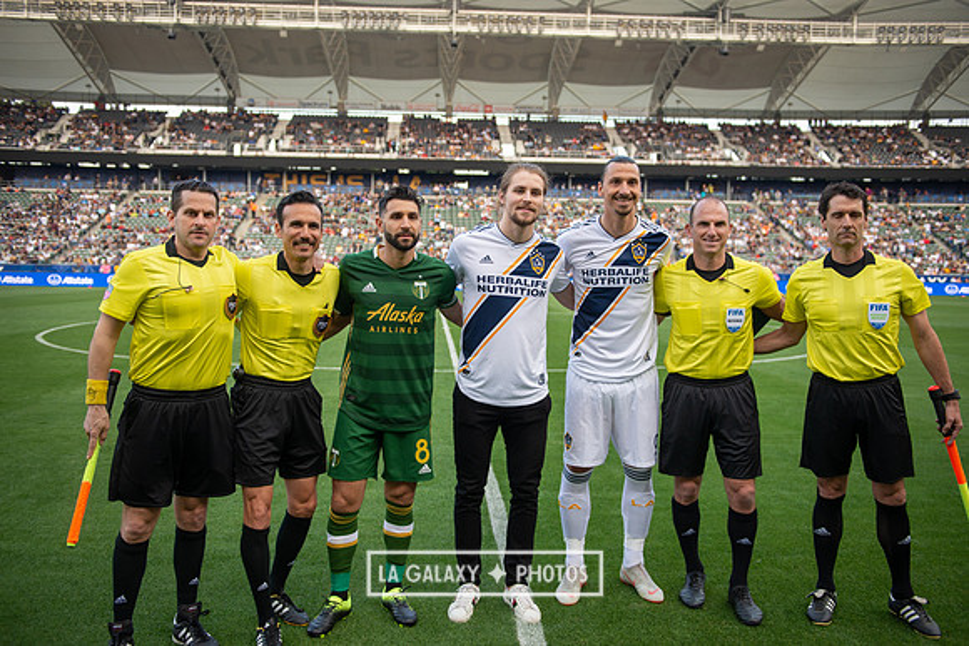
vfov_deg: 41.1
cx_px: 484
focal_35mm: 32
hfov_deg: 58.7
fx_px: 861
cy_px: 323
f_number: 2.8
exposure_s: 1/640
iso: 400
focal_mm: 32
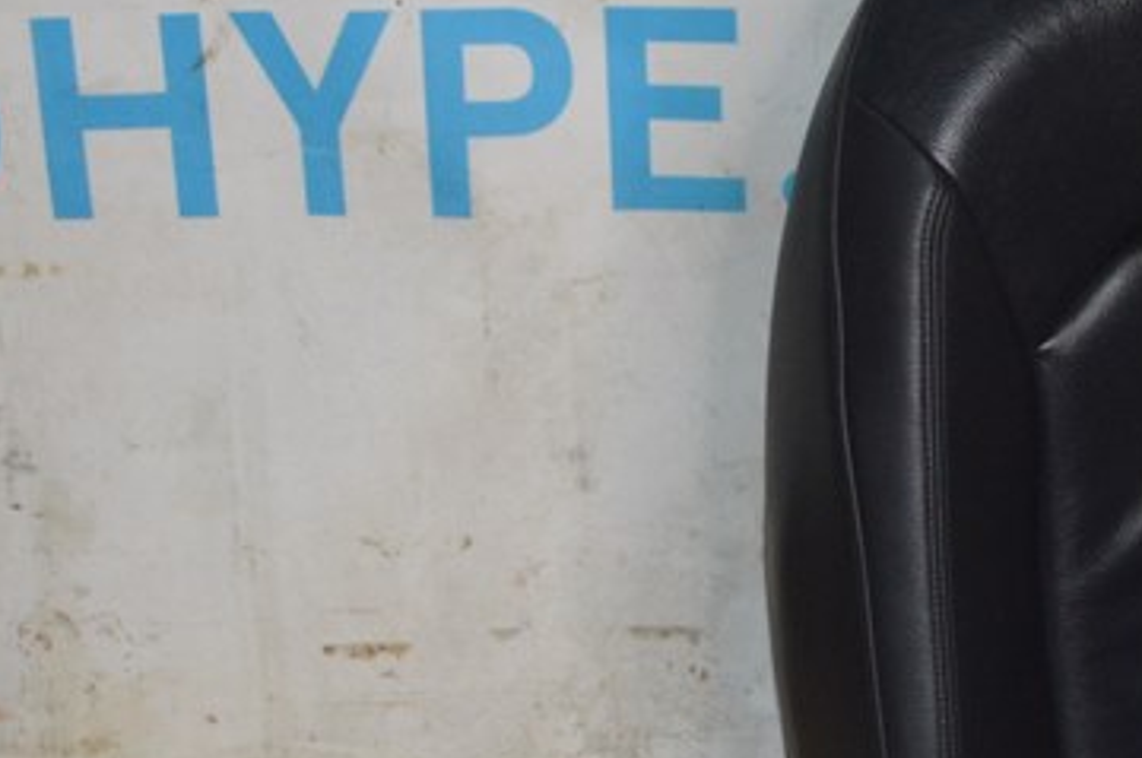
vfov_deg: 10.3
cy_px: 534
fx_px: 4195
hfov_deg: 15.2
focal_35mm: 132
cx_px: 1186
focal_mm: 31
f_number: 4.2
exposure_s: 1/60
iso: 1250
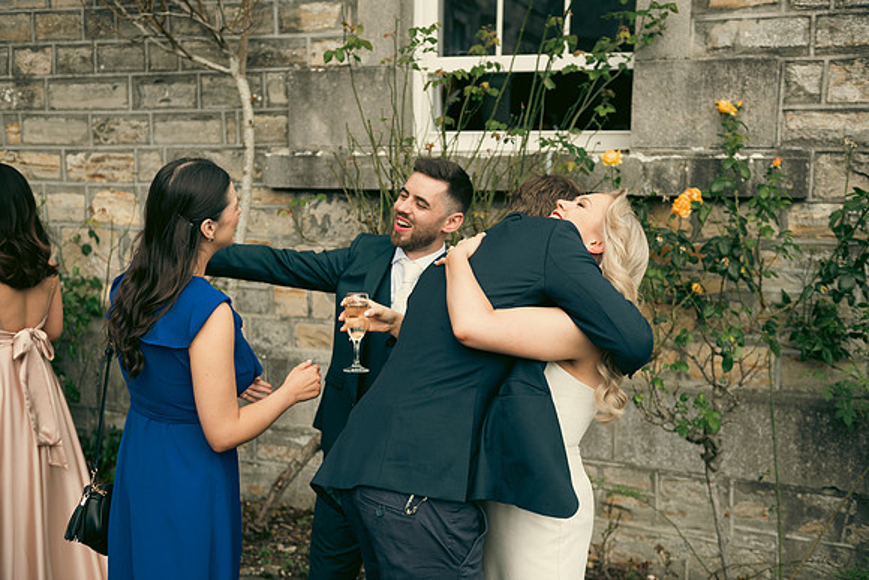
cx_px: 434
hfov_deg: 44.5
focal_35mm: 44
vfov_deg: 30.5
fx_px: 1062
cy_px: 290
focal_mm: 44
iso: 100
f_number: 3.5
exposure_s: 1/800
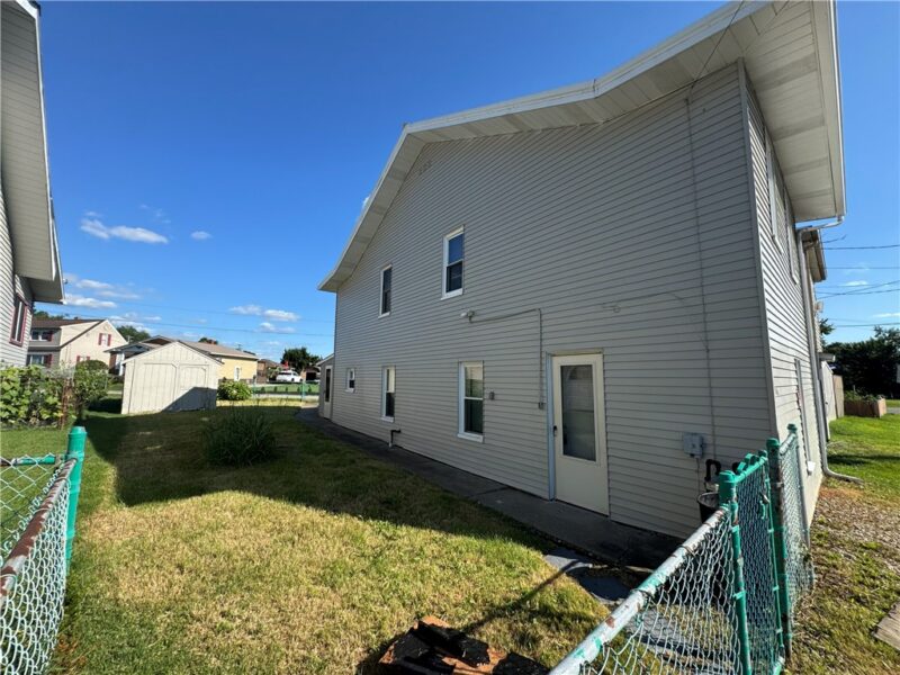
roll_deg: -0.7
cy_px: 338
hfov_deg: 102.1
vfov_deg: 85.7
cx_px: 450
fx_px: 364
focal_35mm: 14
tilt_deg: +6.4
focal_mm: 2.22
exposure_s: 1/980
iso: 50
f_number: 2.2
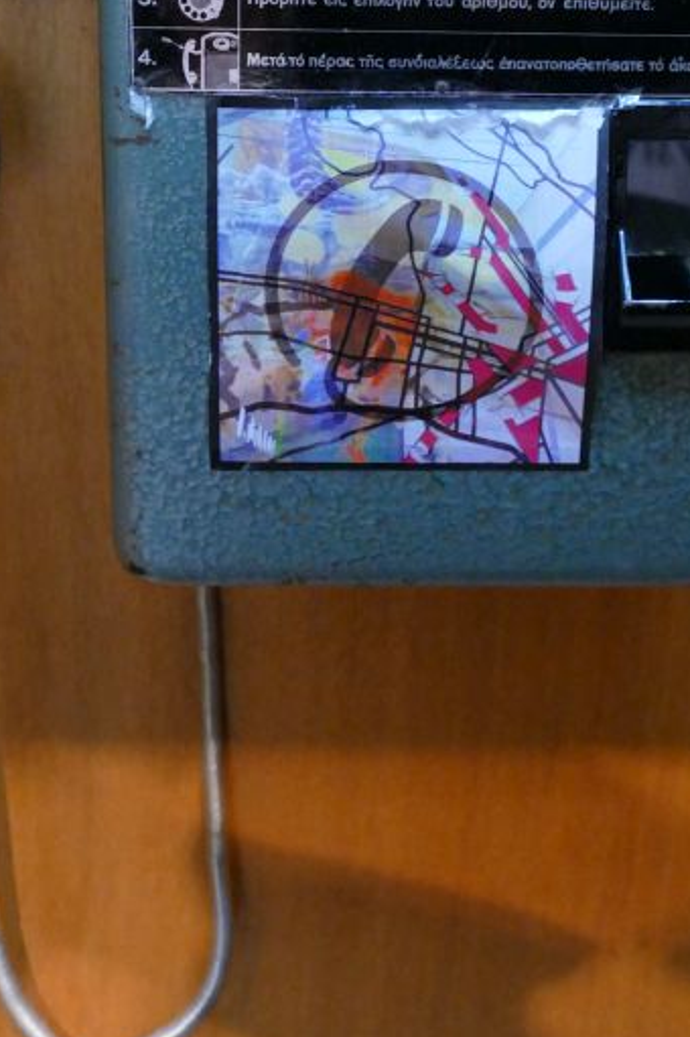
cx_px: 380
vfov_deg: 39.6
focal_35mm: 47
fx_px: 1353
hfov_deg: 28.6
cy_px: 150
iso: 1600
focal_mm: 9.14
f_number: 2.8
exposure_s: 1/25
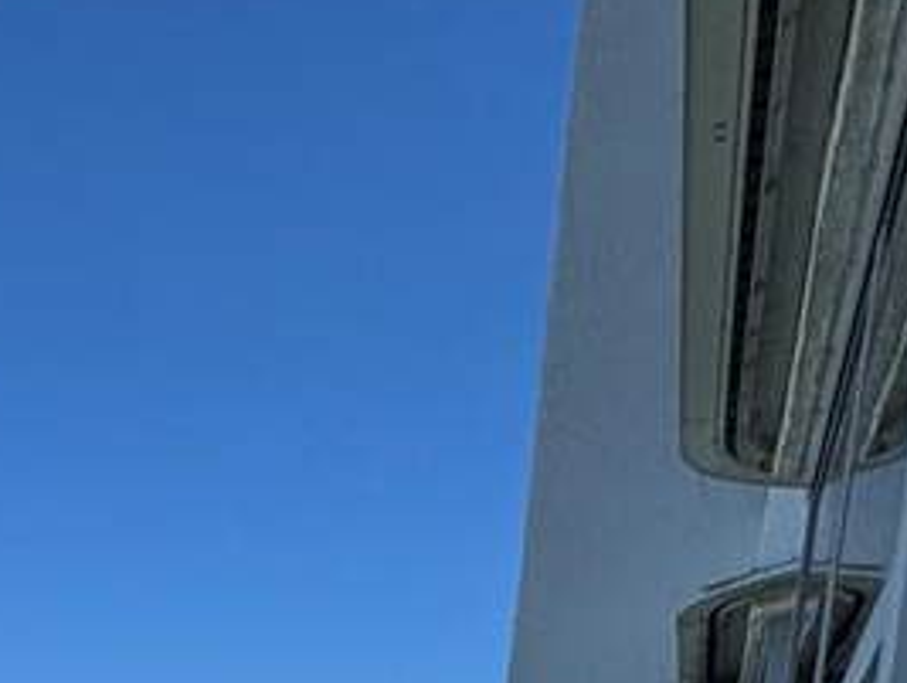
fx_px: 1758
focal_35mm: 67
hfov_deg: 22.9
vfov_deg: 16.2
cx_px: -486
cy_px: 1424
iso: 50
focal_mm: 2.22
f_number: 2.2
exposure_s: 1/3906
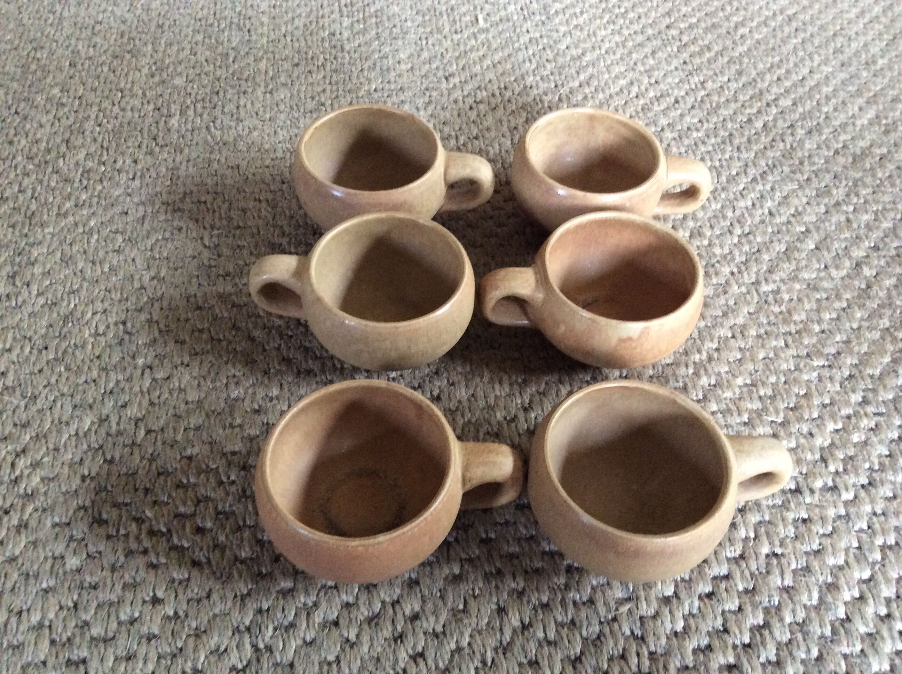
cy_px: 337
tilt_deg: -51.0
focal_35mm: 32
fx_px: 833
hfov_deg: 56.9
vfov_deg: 44.1
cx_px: 451
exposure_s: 1/25
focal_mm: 3.3
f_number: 2.4
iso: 250
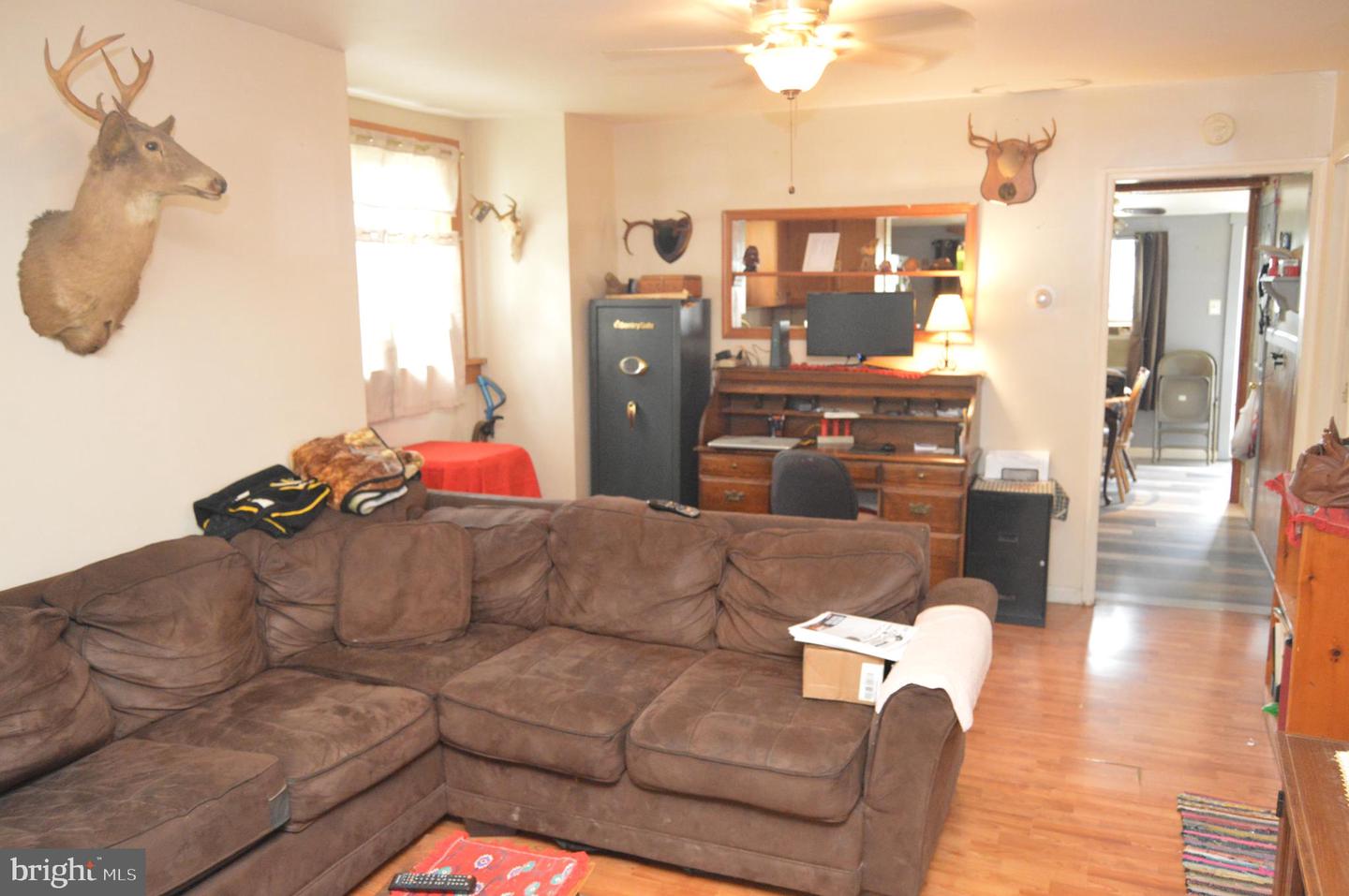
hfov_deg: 67.4
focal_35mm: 27
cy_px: 448
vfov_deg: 47.8
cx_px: 674
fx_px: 1011
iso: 3200
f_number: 3.5
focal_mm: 18
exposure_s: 1/60
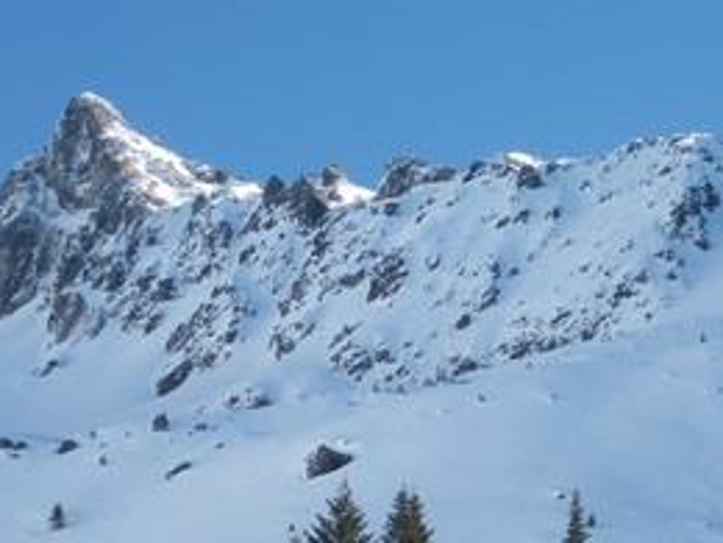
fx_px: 2820
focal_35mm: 135
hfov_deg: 14.5
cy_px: 244
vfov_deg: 11.0
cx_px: 558
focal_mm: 11.1
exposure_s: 1/250
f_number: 4.6
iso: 64
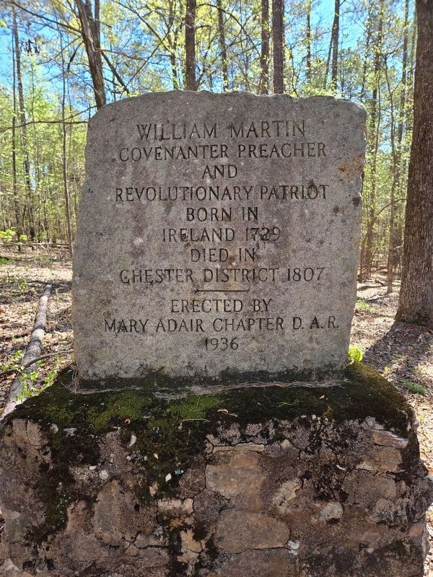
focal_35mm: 23
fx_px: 384
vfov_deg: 73.9
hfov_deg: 58.9
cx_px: 216
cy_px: 288
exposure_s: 1/257
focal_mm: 5.4
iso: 25
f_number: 1.8
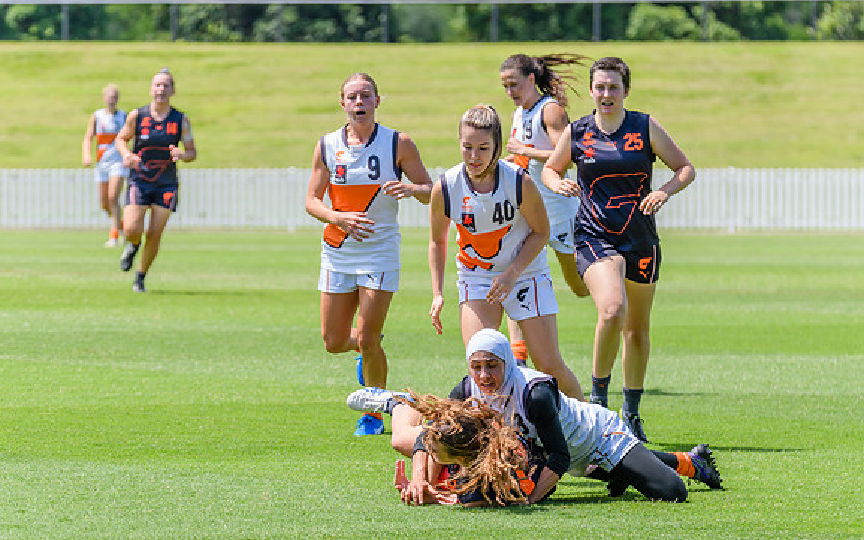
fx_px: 8357
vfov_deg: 3.7
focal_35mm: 355
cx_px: 448
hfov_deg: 5.9
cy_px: 345
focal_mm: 280
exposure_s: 1/1600
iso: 800
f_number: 8
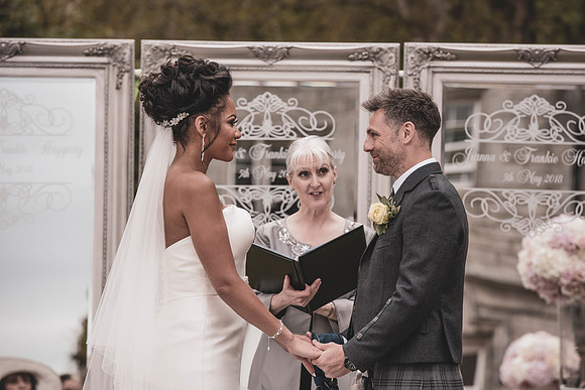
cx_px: 292
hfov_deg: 11.1
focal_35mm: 185
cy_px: 195
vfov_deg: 7.4
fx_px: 3007
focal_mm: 185
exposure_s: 1/320
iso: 250
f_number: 5.6
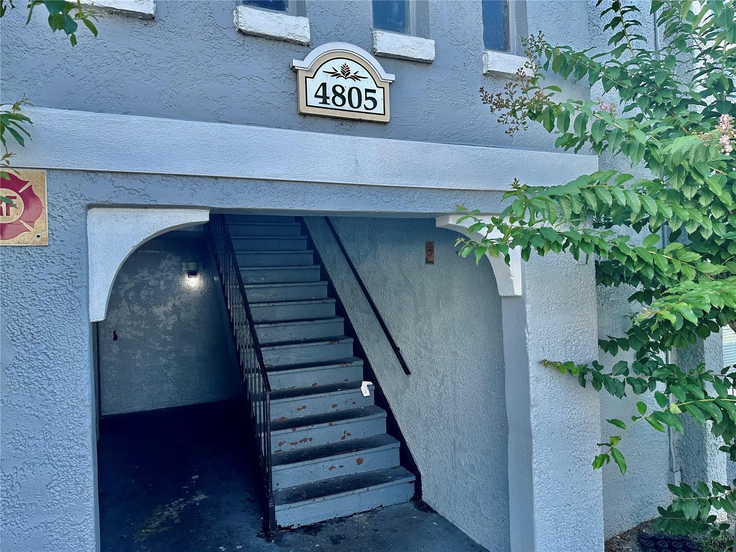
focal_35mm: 24
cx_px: 368
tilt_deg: +0.3
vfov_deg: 56.8
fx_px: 510
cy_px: 276
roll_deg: +1.8
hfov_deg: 71.6
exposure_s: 1/663
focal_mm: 6.86
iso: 80
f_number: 1.78
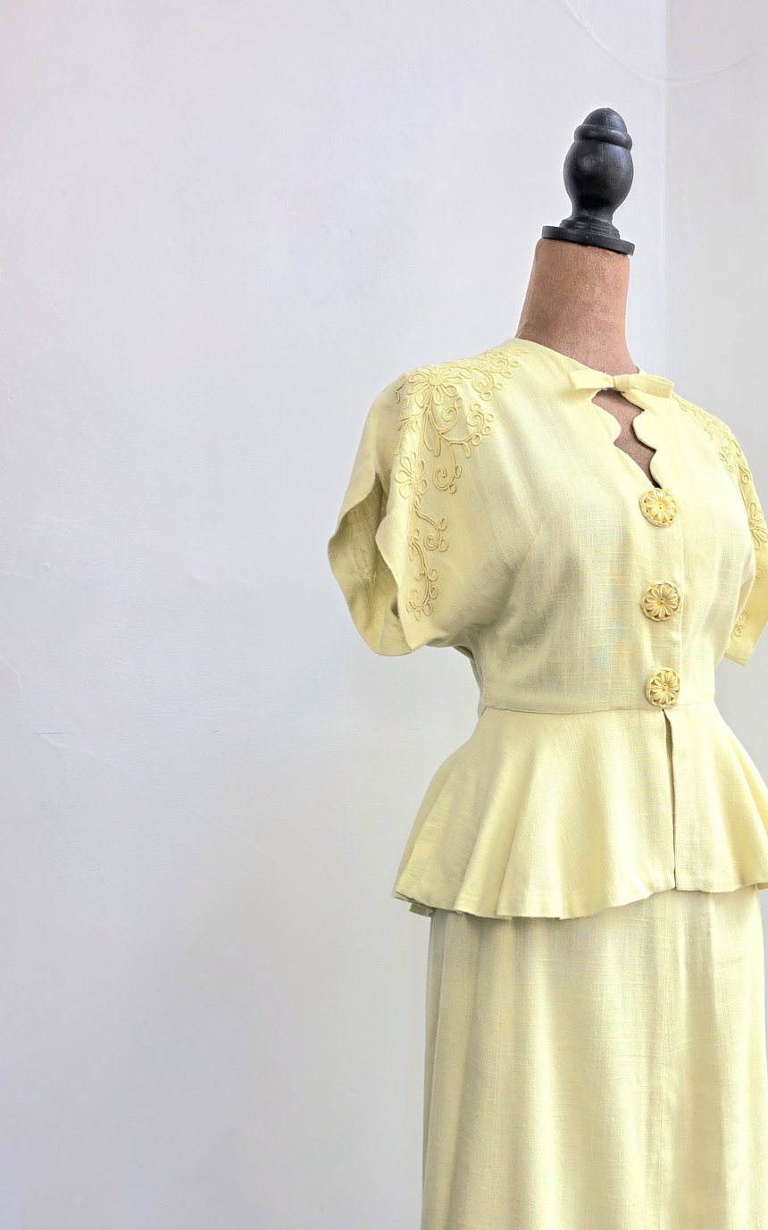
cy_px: 800
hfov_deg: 36.2
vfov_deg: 55.7
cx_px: 600
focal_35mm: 34
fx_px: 1139
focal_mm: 6.3
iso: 40
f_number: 1.7
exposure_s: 1/120
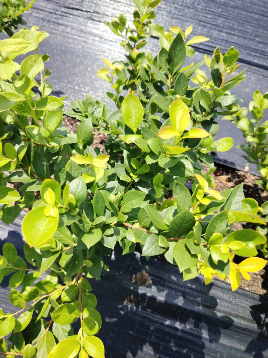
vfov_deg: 71.6
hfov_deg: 56.8
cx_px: 134
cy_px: 179
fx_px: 248
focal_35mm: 24
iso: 213
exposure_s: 1/900
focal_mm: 5.25
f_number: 1.75
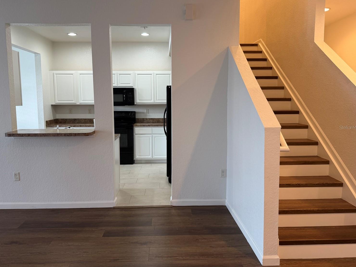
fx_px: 267
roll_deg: +0.5
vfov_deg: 53.0
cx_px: 169
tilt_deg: -6.1
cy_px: 127
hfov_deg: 67.3
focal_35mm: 26
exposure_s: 1/60
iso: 125
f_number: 1.78
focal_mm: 6.76
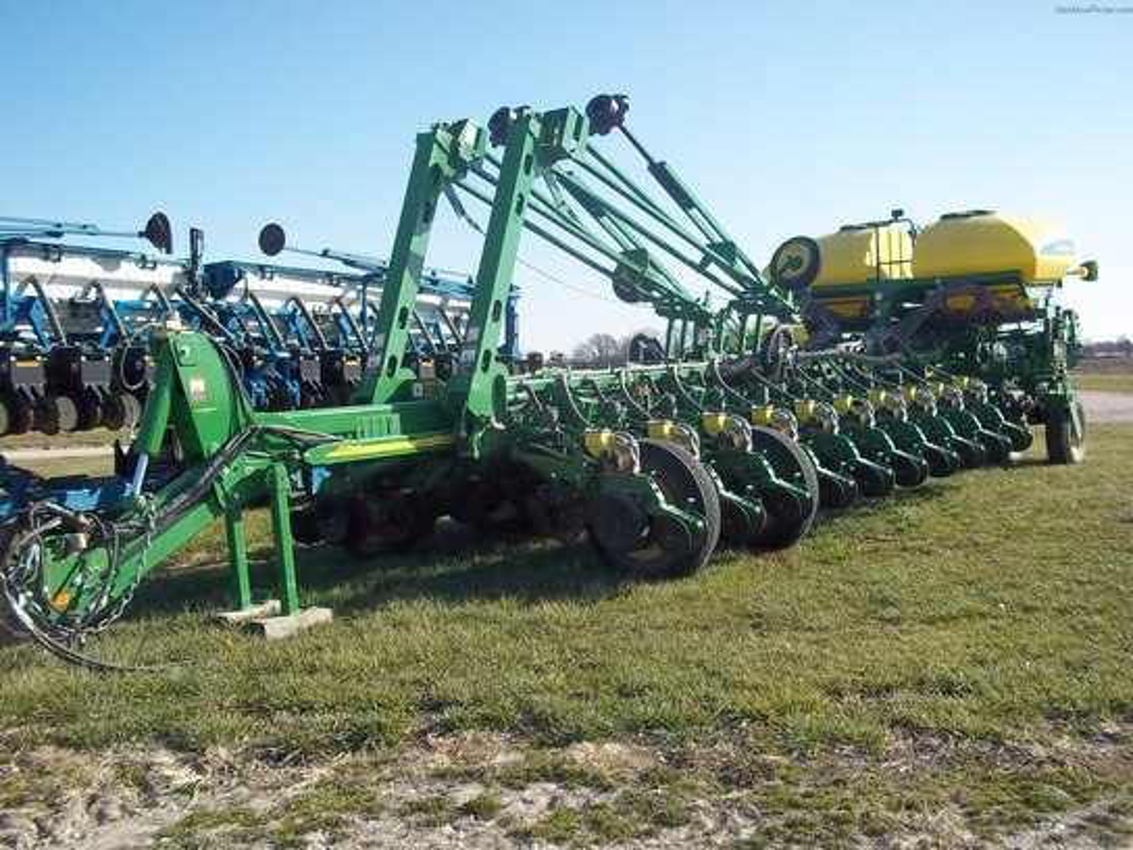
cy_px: 425
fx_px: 1178
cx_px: 566
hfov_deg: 51.4
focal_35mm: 36
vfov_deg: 39.7
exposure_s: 1/125
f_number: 8
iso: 80
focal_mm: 6.5
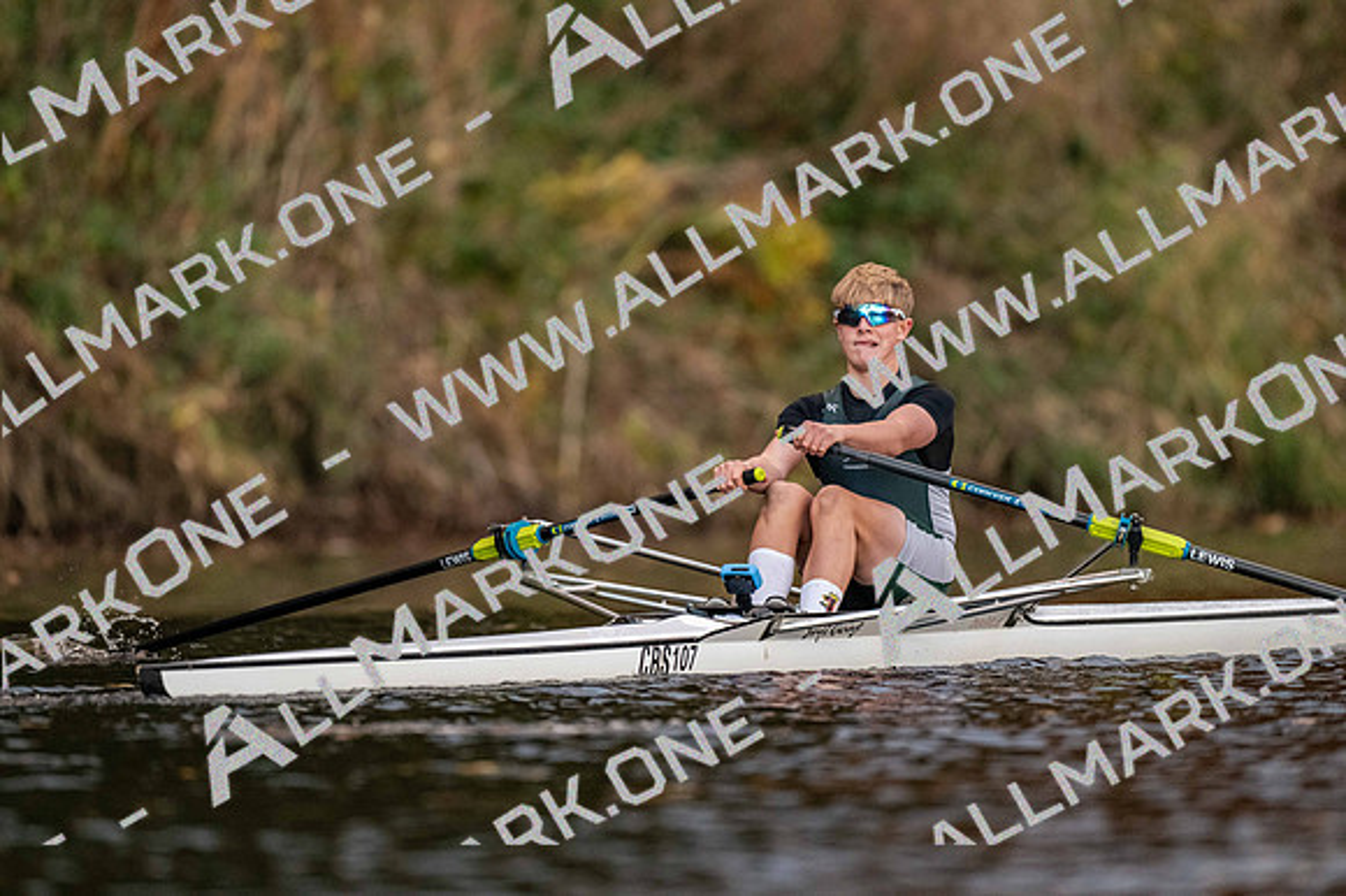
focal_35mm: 600
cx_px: 673
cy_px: 448
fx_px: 22425
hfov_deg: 3.4
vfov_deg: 2.3
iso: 5000
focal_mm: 600
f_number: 4
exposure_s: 1/2000
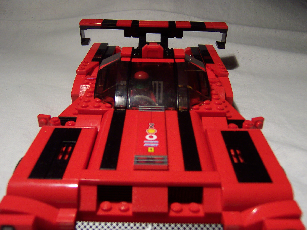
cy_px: 115
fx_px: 319
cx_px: 154
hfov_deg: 51.4
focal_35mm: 36
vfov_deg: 39.7
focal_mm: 5.6
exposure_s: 1/30
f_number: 2.8
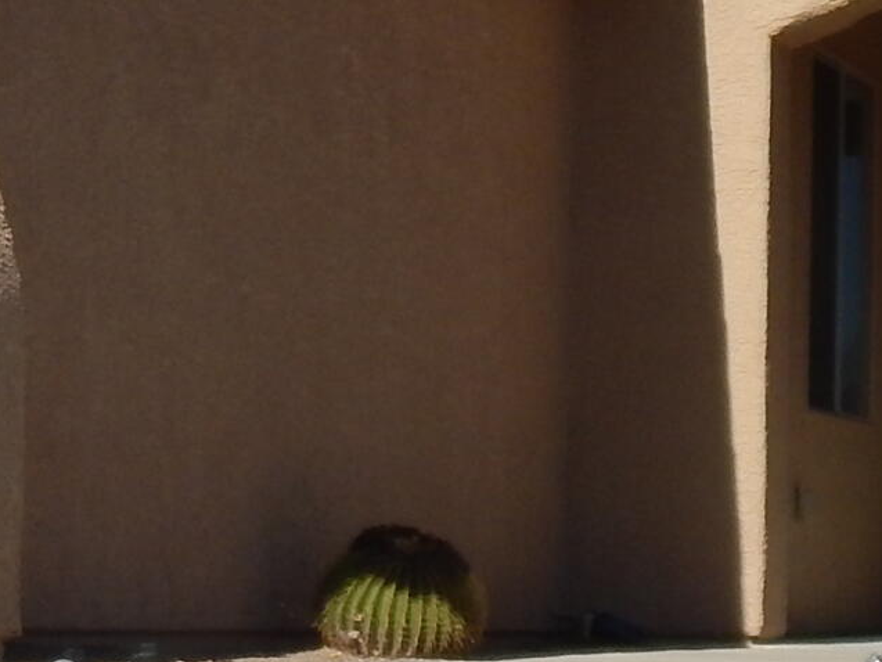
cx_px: -168
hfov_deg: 13.2
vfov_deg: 10.1
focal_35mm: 146
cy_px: 506
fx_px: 3721
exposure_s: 1/800
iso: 125
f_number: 6.5
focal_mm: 5.6
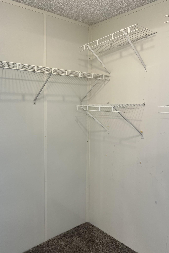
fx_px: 218
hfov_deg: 42.3
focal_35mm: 31
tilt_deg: -5.0
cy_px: 122
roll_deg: -0.5
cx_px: 75
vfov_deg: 60.3
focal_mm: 5.7
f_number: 1.5
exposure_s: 1/120
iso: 100
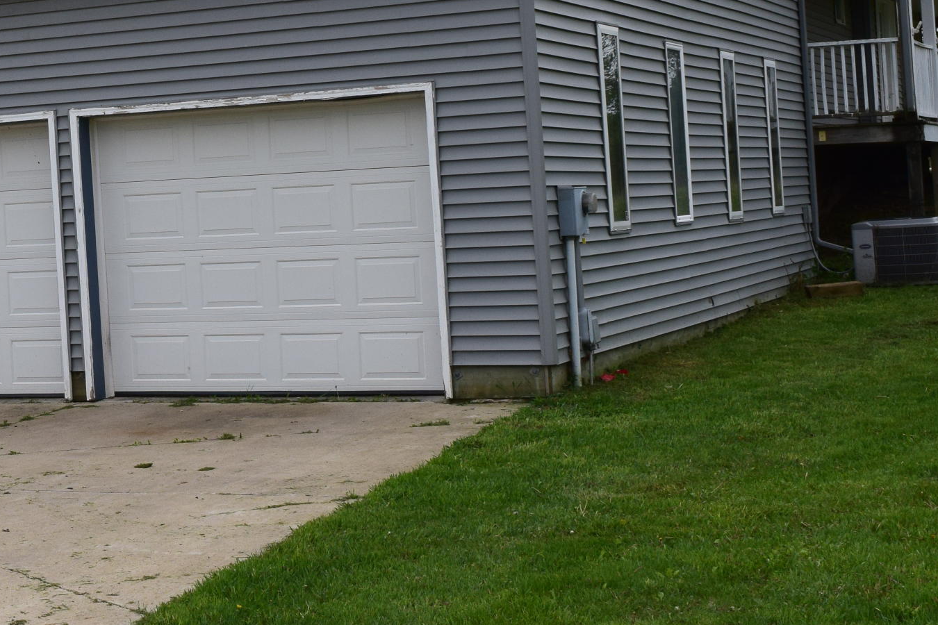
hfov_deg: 24.4
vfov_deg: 17.0
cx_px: 31
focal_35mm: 80
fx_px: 2084
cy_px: 155
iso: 400
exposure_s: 1/500
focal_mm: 24
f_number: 11
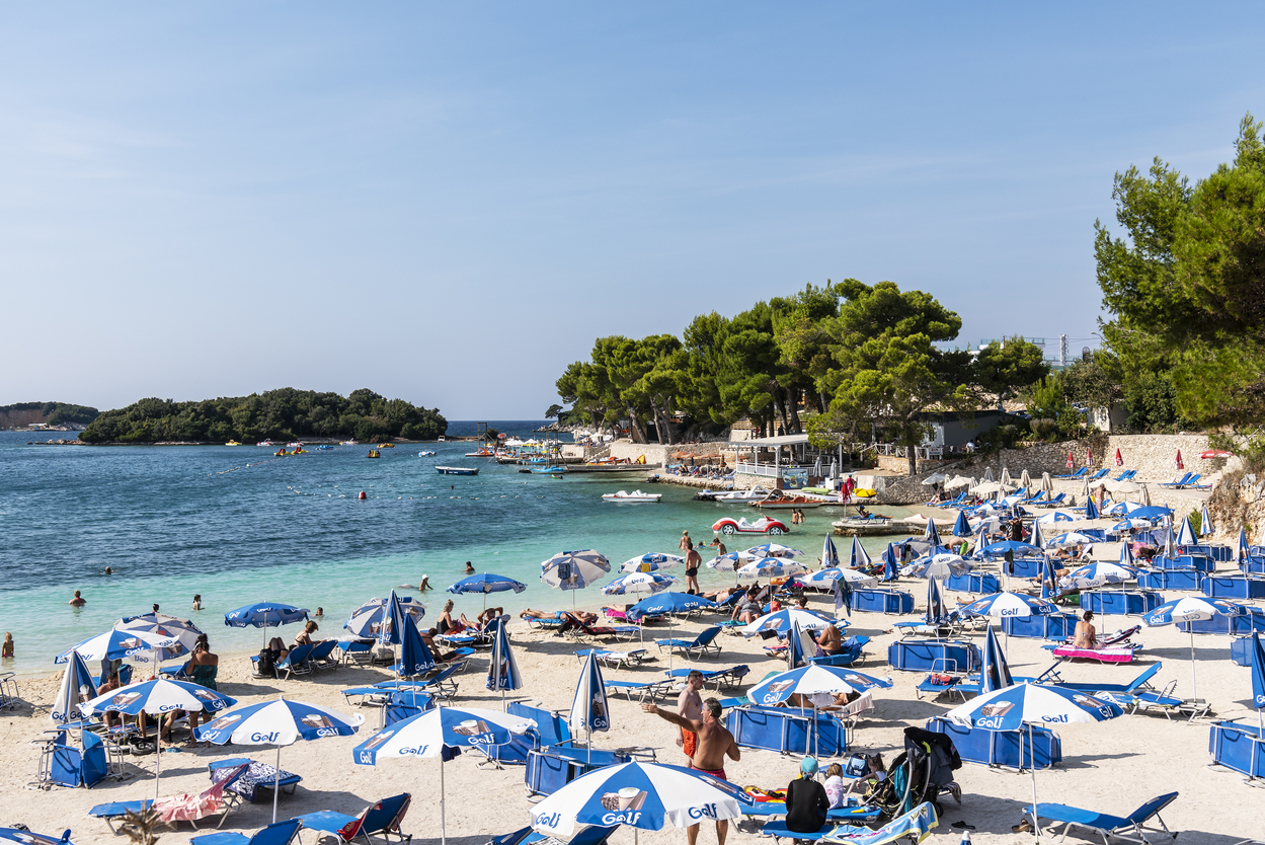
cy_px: 422
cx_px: 632
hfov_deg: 53.1
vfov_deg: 36.9
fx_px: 1266
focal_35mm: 36
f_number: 13
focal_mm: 36
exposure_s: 1/400
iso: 200
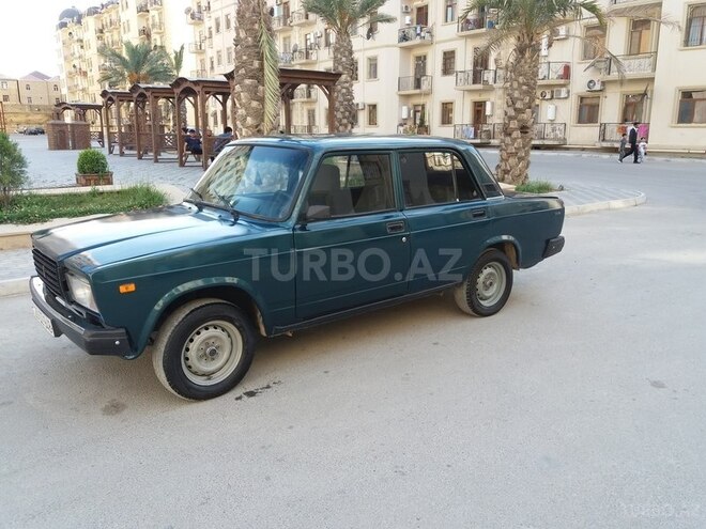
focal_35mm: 28
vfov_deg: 49.7
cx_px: 353
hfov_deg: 63.4
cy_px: 264
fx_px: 571
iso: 64
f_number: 1.9
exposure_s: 1/247
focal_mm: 3.7
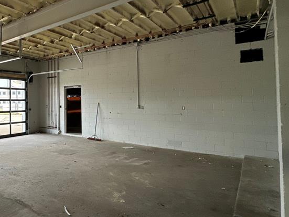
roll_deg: +0.3
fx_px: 217
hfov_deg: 58.4
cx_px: 34
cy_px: 96
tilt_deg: +1.7
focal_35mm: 26
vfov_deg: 53.0
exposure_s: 1/60
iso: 250
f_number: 2.2
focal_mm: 2.22
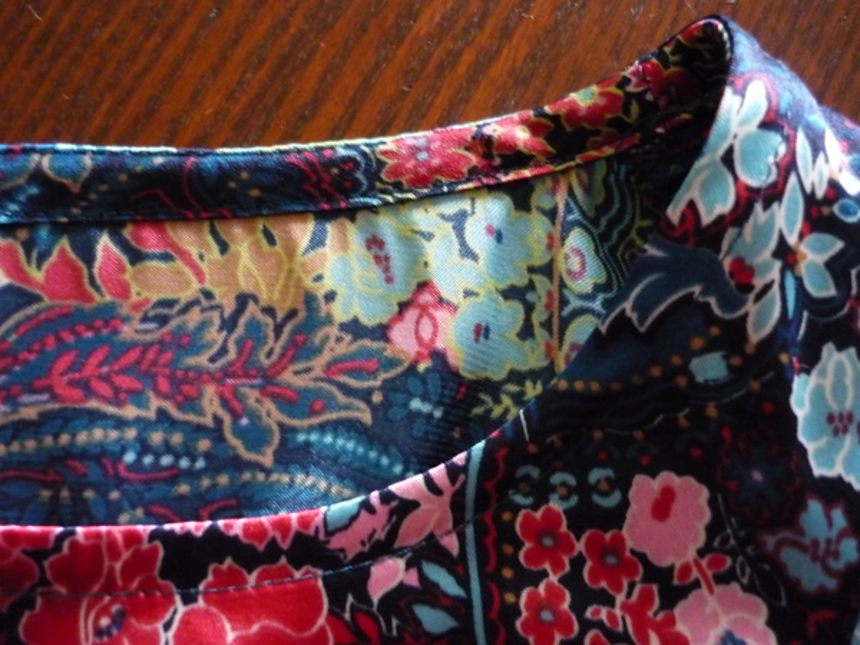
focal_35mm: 33
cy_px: 322
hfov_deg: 55.4
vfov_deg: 42.9
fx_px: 820
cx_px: 430
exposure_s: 1/20
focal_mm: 5.5
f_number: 2.8
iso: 800
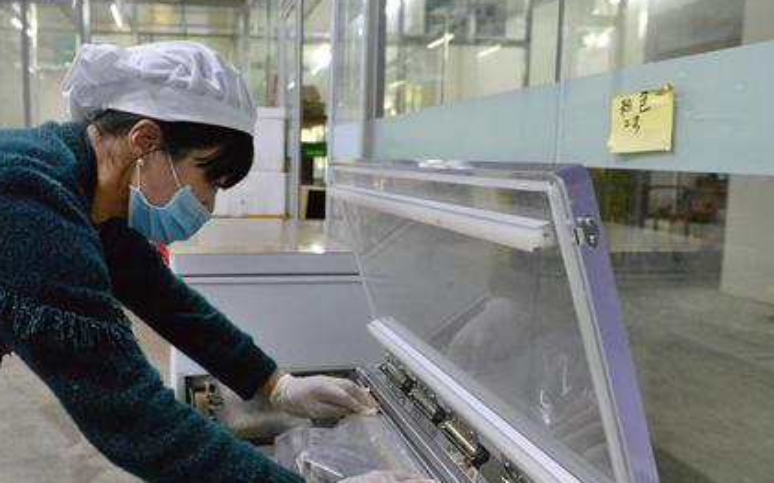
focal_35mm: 32
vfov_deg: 39.4
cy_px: 240
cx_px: 283
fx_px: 675
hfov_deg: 58.8
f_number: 5.6
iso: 6400
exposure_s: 1/125
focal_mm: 24
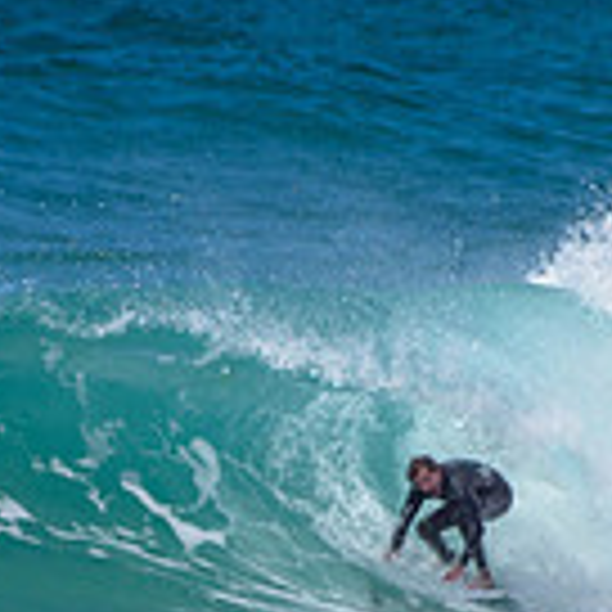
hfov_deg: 0.8
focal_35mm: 2220
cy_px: 572
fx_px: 44405
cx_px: 308
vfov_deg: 0.8
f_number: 5.6
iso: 90
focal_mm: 500
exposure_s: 1/2000
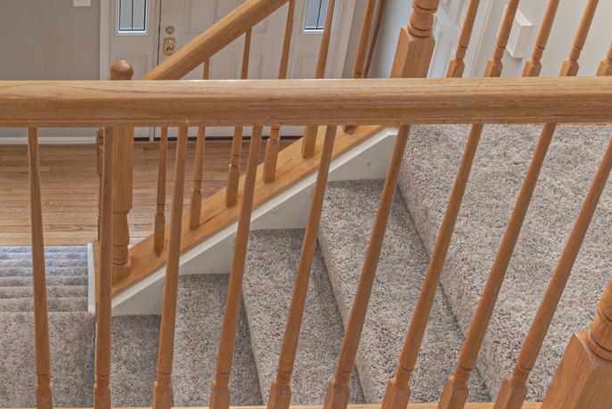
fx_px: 867
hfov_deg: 36.9
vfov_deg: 24.7
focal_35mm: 51
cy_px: -39
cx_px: 84
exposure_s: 1/400
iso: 200
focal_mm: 17
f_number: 8
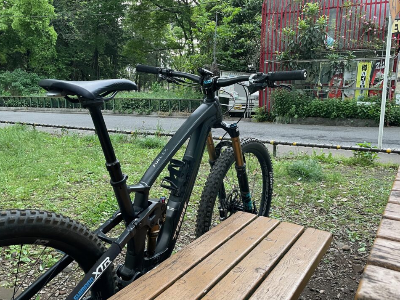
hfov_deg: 63.4
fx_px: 324
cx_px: 203
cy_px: 148
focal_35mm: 28
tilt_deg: -8.1
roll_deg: -0.3
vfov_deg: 49.7
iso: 160
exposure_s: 1/60
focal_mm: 4.2
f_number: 1.6
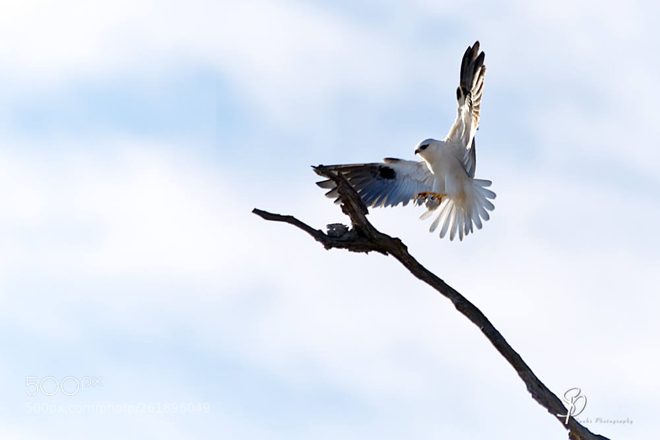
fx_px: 13751
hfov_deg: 2.7
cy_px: 220
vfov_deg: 1.8
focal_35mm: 750
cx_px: 330
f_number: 6.3
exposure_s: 1/800
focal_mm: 500
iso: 360
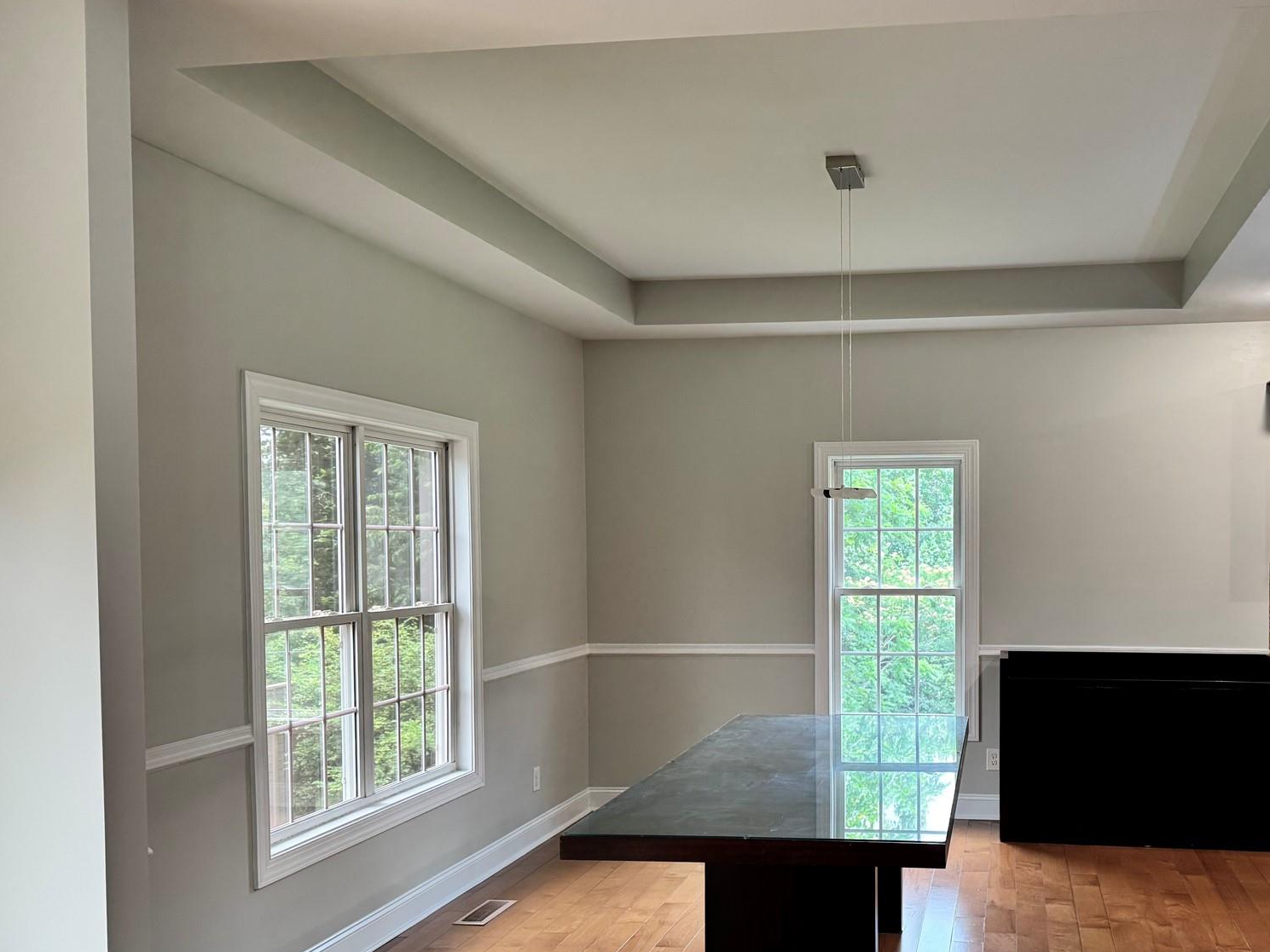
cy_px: 580
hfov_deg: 54.1
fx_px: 1211
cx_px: 858
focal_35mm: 33
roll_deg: -0.2
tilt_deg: -2.3
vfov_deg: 42.7
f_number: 1.78
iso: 200
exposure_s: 1/120
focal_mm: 6.76
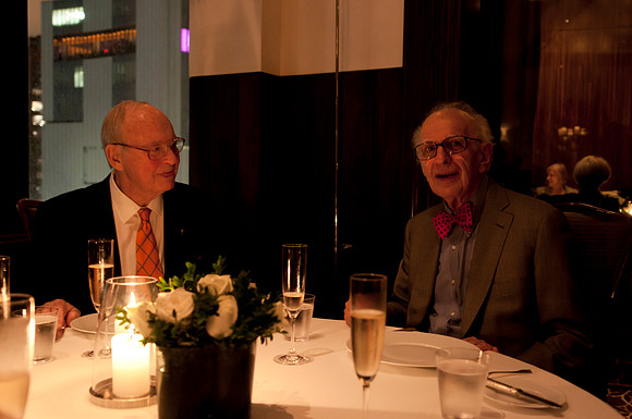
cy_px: 210
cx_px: 316
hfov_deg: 53.2
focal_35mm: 36
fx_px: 631
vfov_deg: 36.8
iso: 1000
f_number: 2.8
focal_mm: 24
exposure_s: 1/8
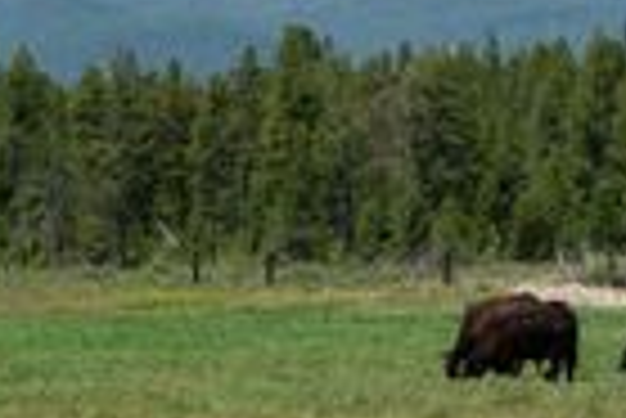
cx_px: 547
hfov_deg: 4.2
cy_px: -2
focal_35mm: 493
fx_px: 8582
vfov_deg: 2.8
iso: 100
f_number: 5.6
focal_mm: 58.29
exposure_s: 1/400
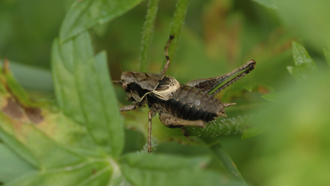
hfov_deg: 9.1
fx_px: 2074
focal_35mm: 237
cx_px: 166
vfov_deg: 5.1
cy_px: 83
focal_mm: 150
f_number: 5.6
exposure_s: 1/160
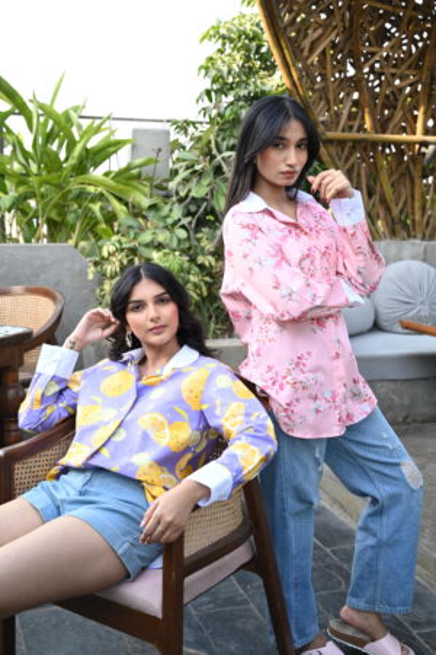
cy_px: 328
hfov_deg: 30.5
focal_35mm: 44
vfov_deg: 44.5
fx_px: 801
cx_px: 218
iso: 200
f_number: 4
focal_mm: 44
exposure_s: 1/200
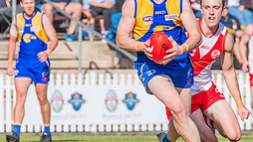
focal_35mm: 1224
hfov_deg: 1.8
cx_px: 129
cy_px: 55
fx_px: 8213
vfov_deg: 1.0
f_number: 13
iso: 800
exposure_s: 1/1250
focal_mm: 420
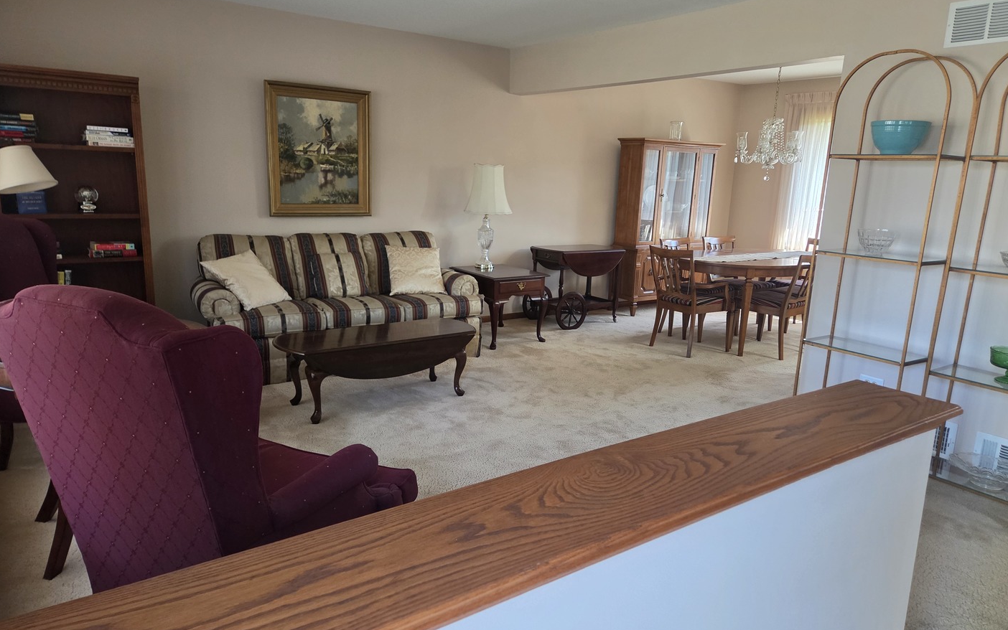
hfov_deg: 72.5
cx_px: 515
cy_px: 304
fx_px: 687
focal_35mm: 25
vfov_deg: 49.3
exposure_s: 1/120
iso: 400
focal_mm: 5.4
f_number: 1.8
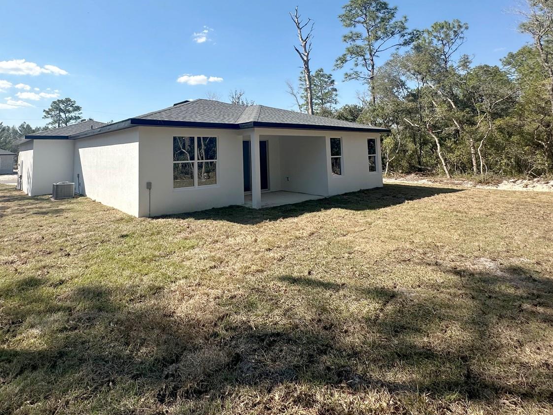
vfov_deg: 63.3
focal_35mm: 20
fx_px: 320
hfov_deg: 81.0
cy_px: 121
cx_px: 229
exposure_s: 1/2092
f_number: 2.2
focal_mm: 2.22
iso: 50
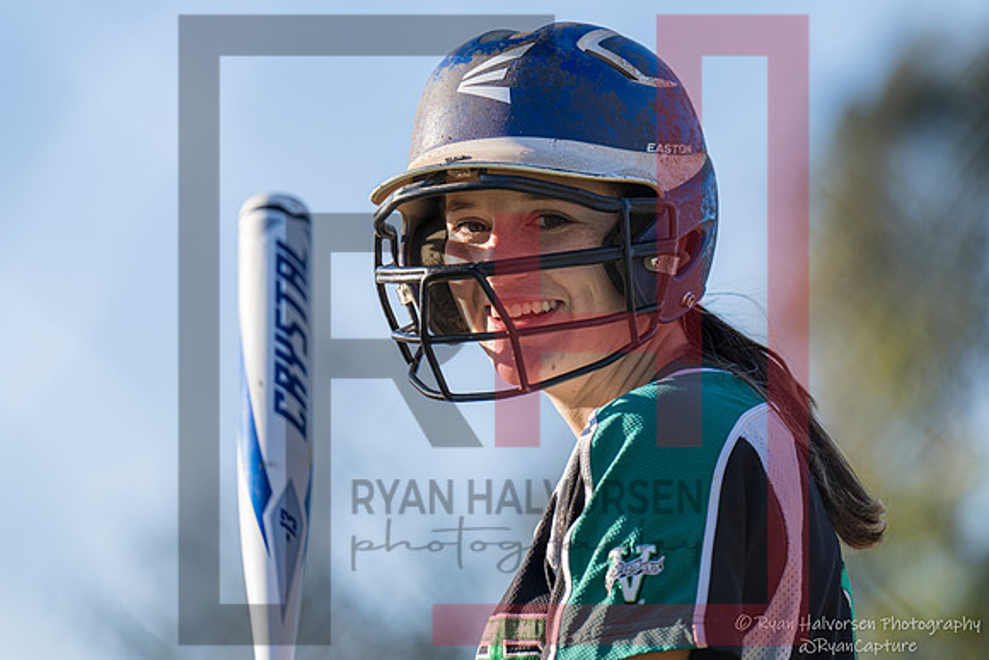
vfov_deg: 5.3
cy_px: 241
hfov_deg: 7.9
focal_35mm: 260
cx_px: 627
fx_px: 7132
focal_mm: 200
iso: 200
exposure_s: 1/2500
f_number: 2.8
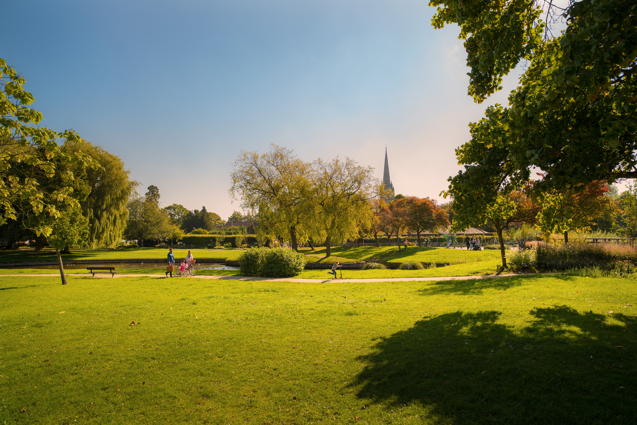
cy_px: 212
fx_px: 372
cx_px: 318
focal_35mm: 21
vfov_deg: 59.5
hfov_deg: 81.2
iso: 160
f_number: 5.6
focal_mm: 21
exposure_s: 1/400
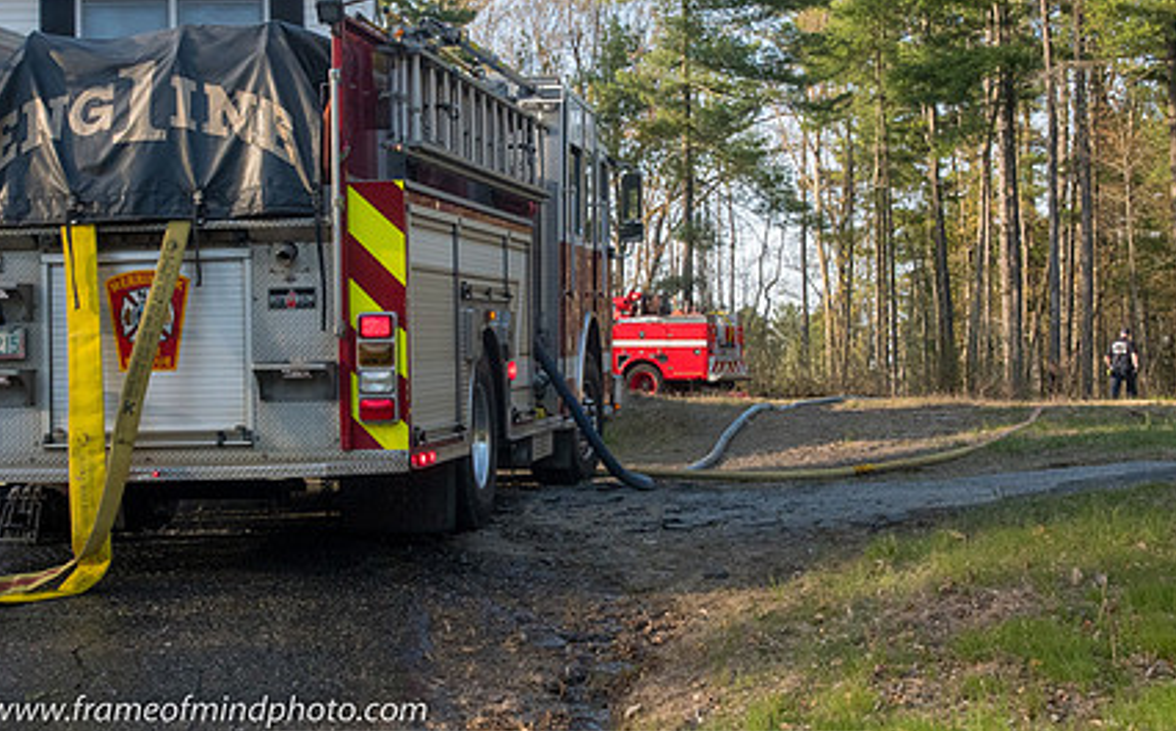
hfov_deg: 29.4
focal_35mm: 70
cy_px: 282
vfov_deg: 18.5
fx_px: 2241
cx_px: 485
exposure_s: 1/320
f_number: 13
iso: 1000
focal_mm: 27
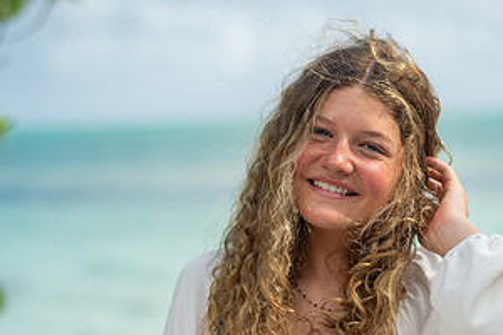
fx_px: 1565
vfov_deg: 12.2
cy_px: 261
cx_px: 298
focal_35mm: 112
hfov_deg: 18.2
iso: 200
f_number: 2
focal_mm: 58
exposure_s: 1/1250
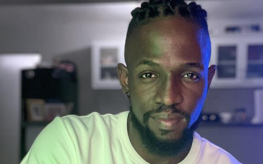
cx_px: 140
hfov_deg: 43.5
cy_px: 142
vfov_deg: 27.2
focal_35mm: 46
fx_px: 330
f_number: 2.2
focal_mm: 2.71
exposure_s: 1/40
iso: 320
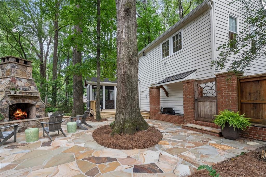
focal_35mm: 16
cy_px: 88
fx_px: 118
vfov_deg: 73.7
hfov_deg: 96.8
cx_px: 133
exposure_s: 1/160
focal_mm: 16
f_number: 7.1
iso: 640
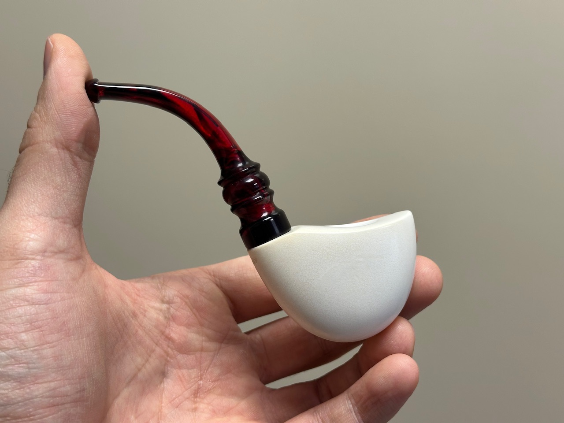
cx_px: 282
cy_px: 212
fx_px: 782
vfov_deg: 30.3
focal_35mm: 48
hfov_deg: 39.7
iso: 80
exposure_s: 1/100
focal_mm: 6.86
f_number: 1.78
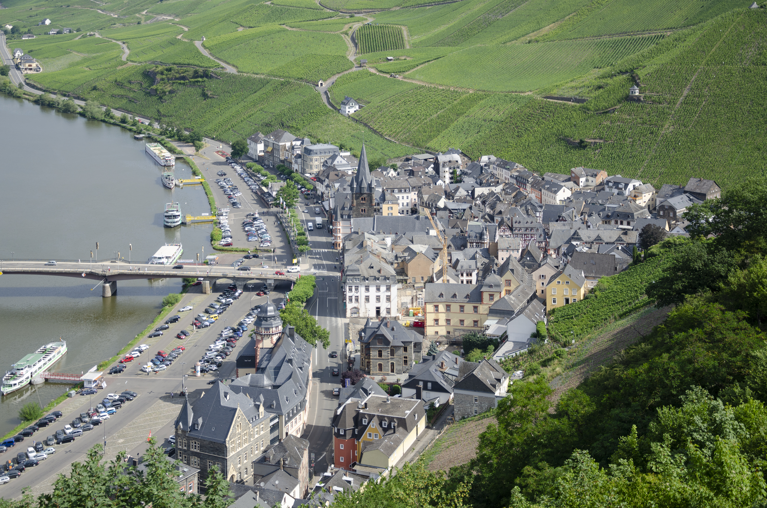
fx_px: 1116
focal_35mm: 52
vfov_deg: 25.7
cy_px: 254
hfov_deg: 37.9
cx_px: 384
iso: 100
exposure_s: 1/500
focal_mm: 35
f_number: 4.5
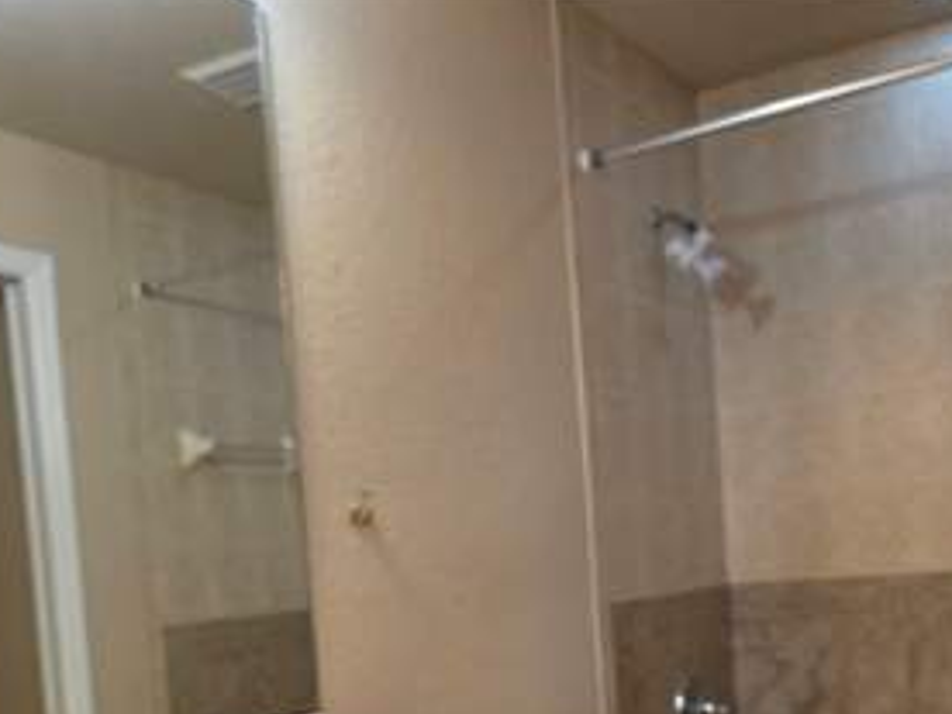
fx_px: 1100
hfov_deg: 46.8
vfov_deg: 34.5
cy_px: 600
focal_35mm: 40
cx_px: 500
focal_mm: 6.3
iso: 320
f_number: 1.7
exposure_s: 1/120
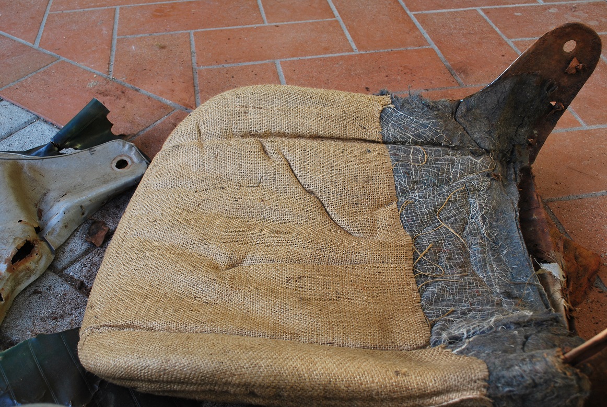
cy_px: 204
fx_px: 608
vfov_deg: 37.0
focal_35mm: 36
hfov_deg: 53.1
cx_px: 304
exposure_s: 1/60
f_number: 8
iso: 200
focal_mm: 24
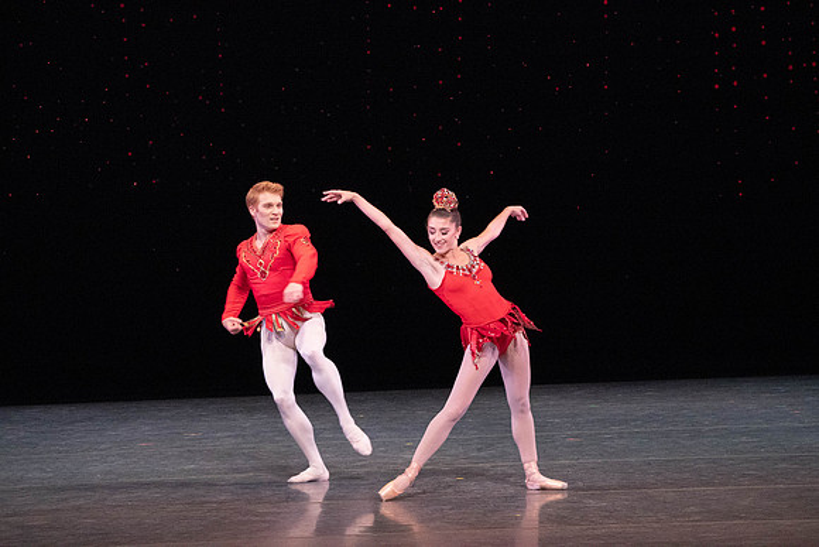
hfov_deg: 6.4
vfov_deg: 4.2
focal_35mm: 324
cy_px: 274
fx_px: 7372
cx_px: 410
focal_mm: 324
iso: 16000
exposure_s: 1/400
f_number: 13
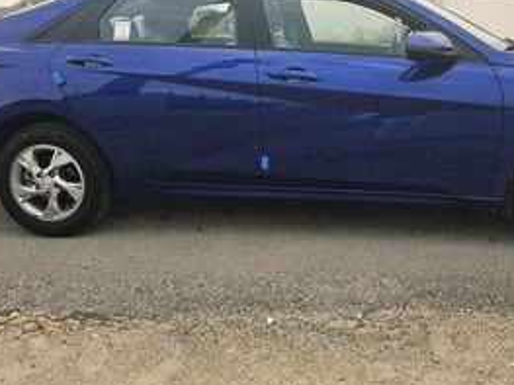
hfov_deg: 46.7
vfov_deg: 35.9
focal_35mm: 40
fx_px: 594
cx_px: 294
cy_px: 169
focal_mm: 6.3
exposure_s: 1/180
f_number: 1.7
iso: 32
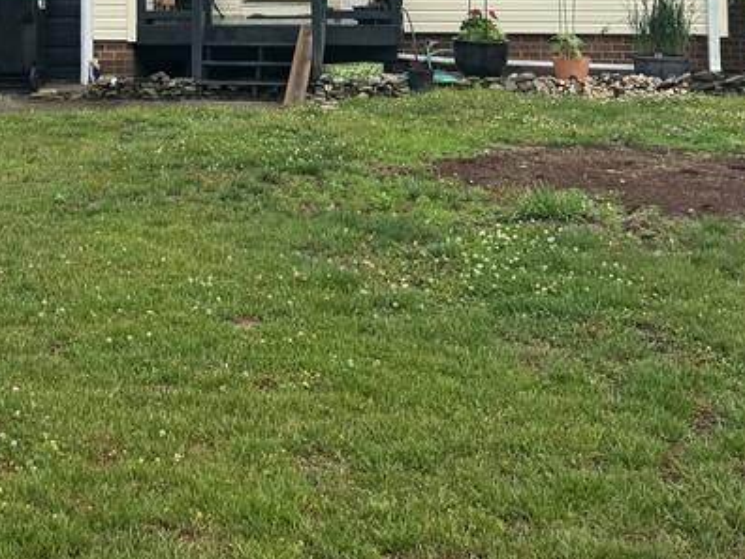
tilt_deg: +1.5
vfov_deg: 22.1
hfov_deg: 30.4
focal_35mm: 62
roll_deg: +0.5
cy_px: -90
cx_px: 141
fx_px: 1334
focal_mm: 6.76
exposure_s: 1/1869
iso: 80
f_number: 1.78
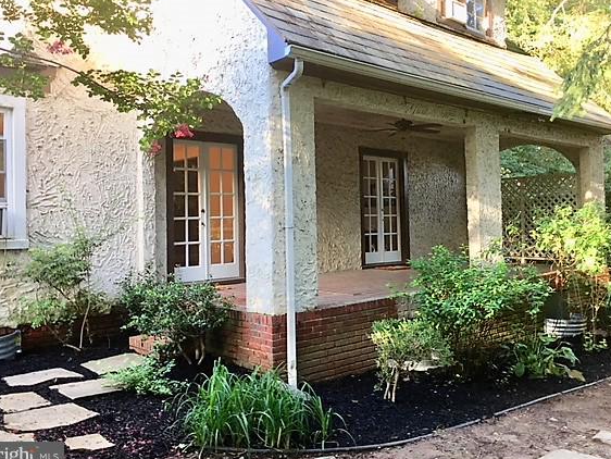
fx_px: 583
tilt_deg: +1.9
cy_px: 209
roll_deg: +0.6
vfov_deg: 42.9
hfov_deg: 55.3
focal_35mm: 33
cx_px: 327
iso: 25
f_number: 2.2
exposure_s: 1/40
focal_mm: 4.15
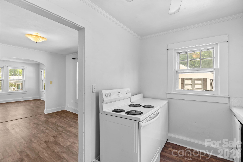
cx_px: 122
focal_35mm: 16
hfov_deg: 96.7
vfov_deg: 73.7
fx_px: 108
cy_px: 81
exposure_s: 1/4
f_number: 8
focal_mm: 16
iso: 100
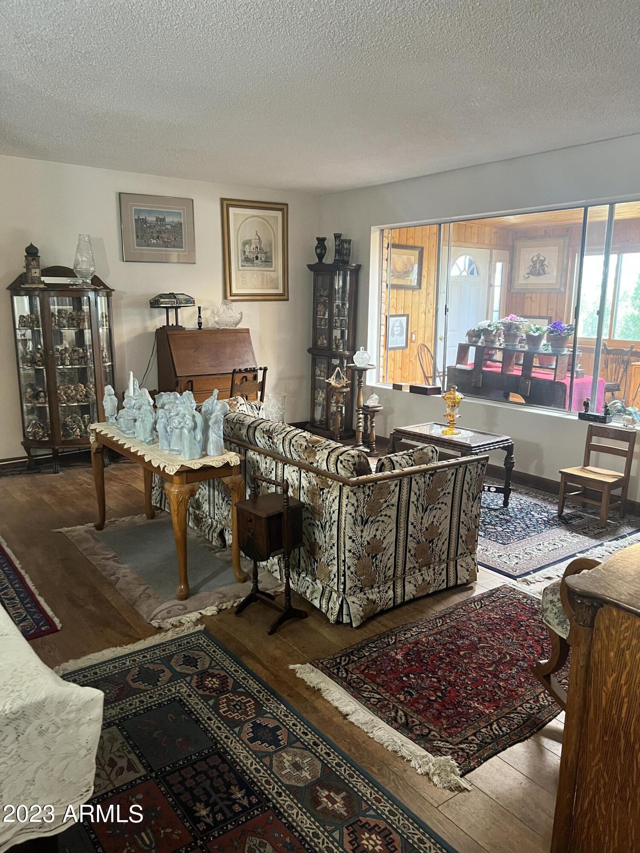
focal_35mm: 26
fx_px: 641
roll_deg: -0.4
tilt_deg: -11.0
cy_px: 426
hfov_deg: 53.1
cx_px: 320
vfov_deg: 67.3
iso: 500
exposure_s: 1/60
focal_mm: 5.7
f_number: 1.5
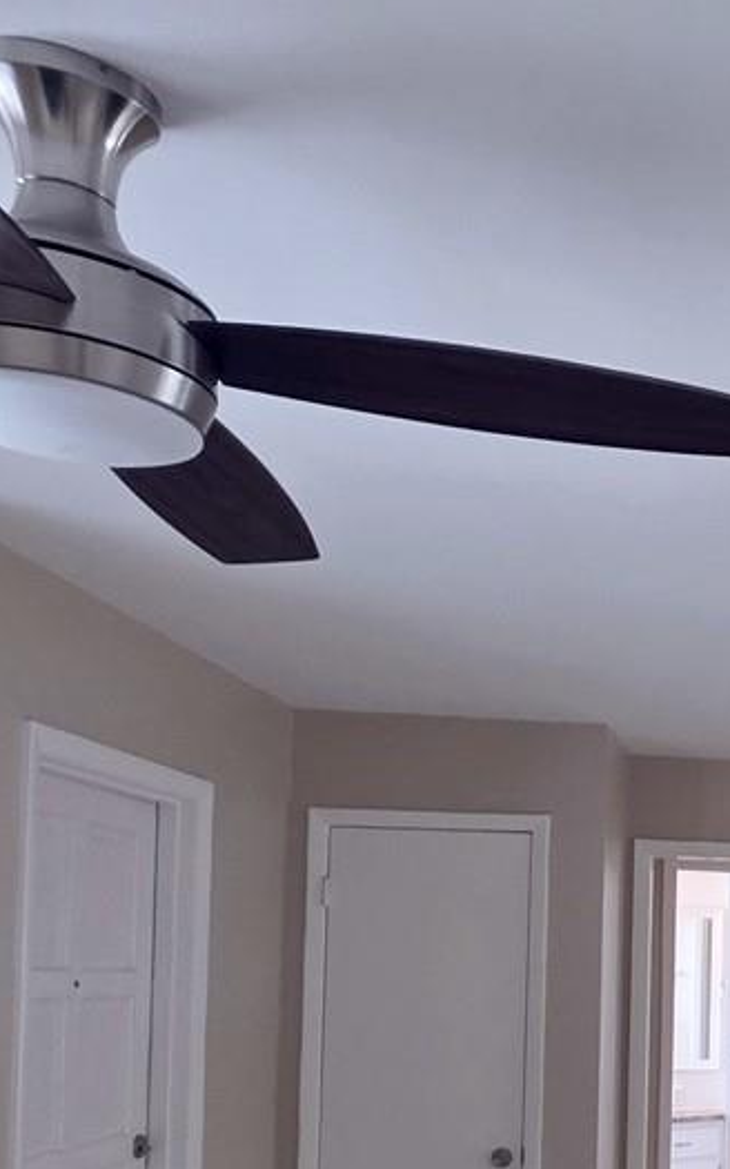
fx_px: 1337
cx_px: 1240
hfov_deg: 22.0
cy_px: 944
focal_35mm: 42
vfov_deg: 44.8
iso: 160
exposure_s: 1/120
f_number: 1.9
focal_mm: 2.2
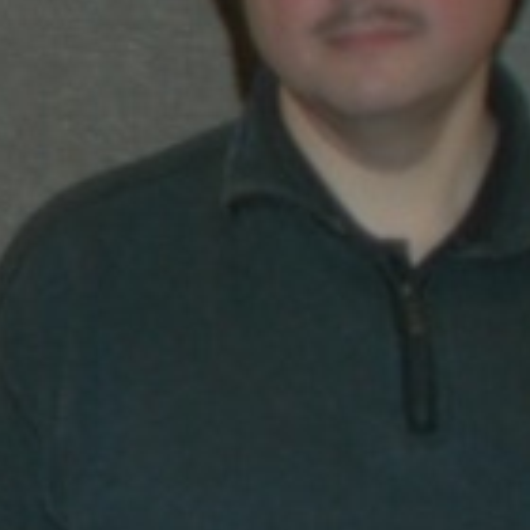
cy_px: 1092
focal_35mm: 326
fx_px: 5647
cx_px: -1174
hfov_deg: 5.0
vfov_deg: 5.3
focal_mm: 28
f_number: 2.8
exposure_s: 1/60
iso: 200
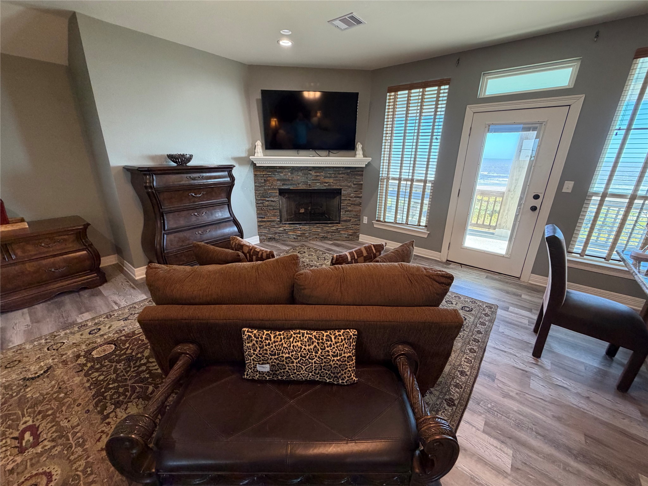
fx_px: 262
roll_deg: -0.7
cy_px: 243
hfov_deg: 102.1
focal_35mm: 14
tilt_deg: -18.9
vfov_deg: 85.7
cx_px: 324
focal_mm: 2.22
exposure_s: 1/60
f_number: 2.2
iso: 250
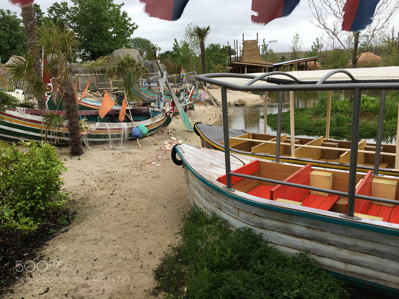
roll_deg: +3.4
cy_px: 150
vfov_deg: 48.2
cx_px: 200
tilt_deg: -11.7
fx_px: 334
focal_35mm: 29
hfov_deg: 61.7
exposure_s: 1/810
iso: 25
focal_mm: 4.15
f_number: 2.2
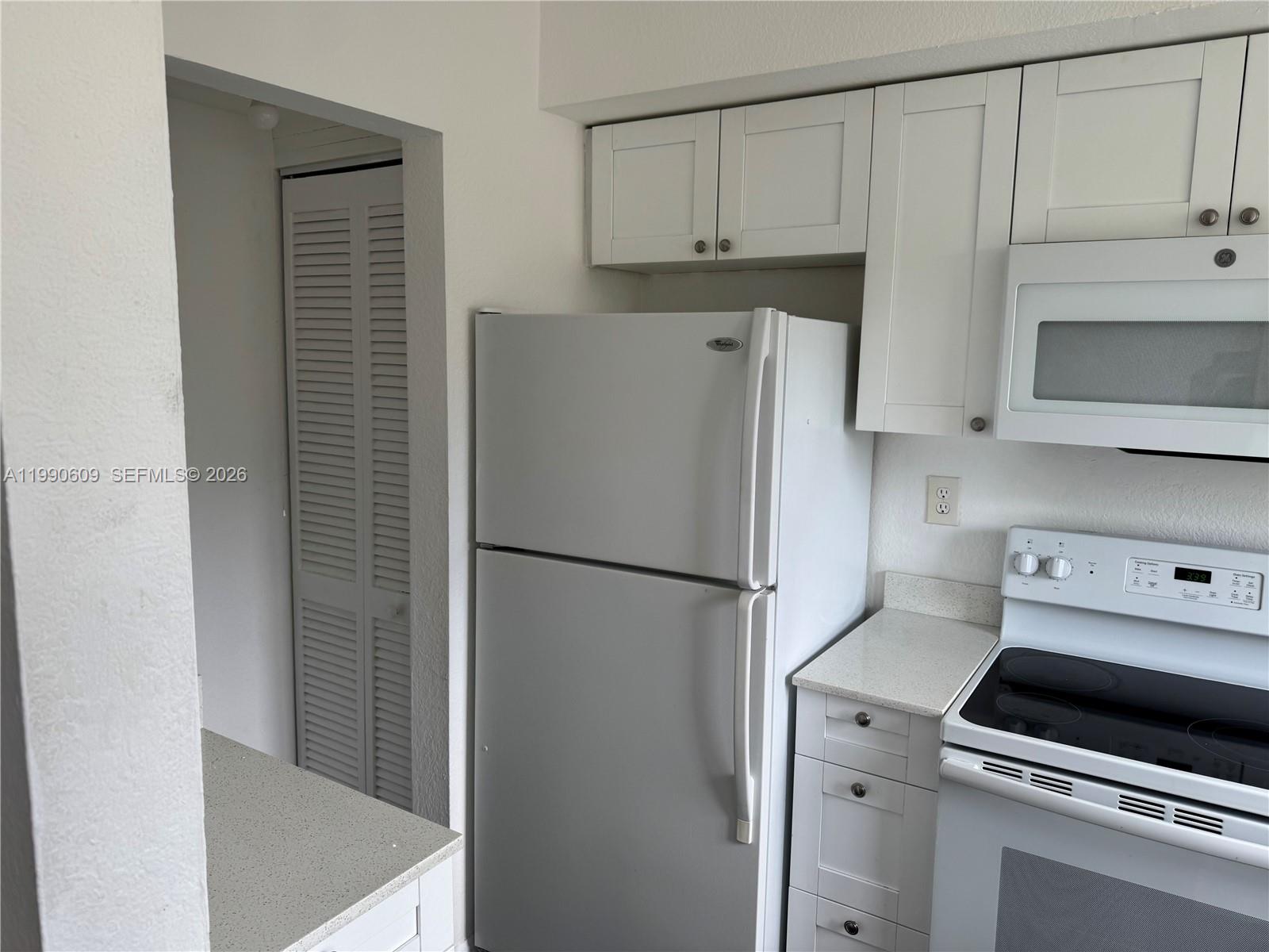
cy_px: 476
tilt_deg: -7.8
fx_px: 880
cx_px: 634
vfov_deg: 56.8
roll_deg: -1.8
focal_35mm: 24
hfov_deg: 71.6
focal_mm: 6.76
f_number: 1.78
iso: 64
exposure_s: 1/121
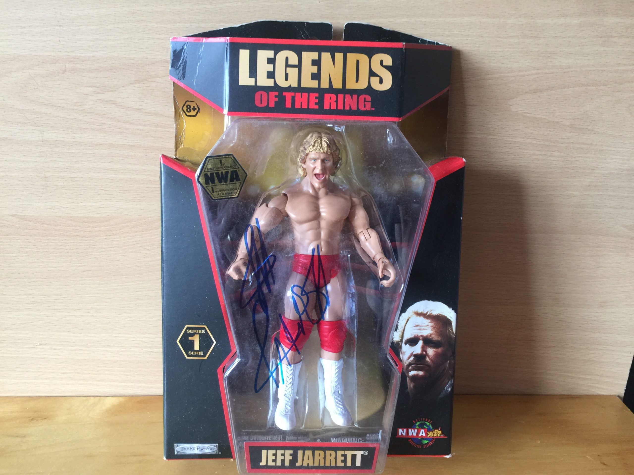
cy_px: 238
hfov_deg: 61.7
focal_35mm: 29
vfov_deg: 48.2
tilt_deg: -17.5
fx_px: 531
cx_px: 317
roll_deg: -1.7
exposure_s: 1/17
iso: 80
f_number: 2.2
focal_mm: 4.15
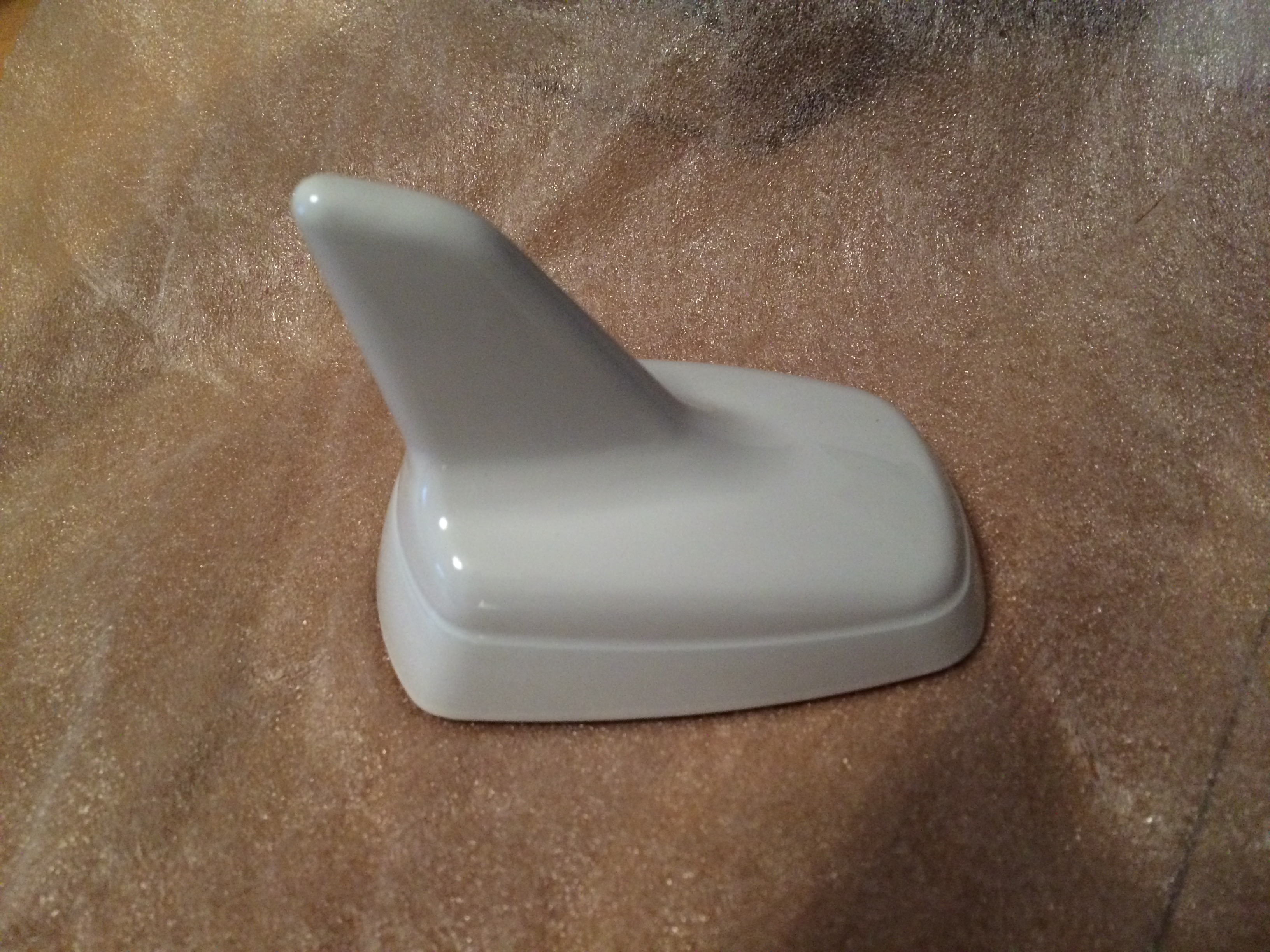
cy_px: 476
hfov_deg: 61.7
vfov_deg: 48.2
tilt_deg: -47.6
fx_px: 1064
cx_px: 635
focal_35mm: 29
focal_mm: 4.15
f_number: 2.2
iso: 320
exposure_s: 1/33
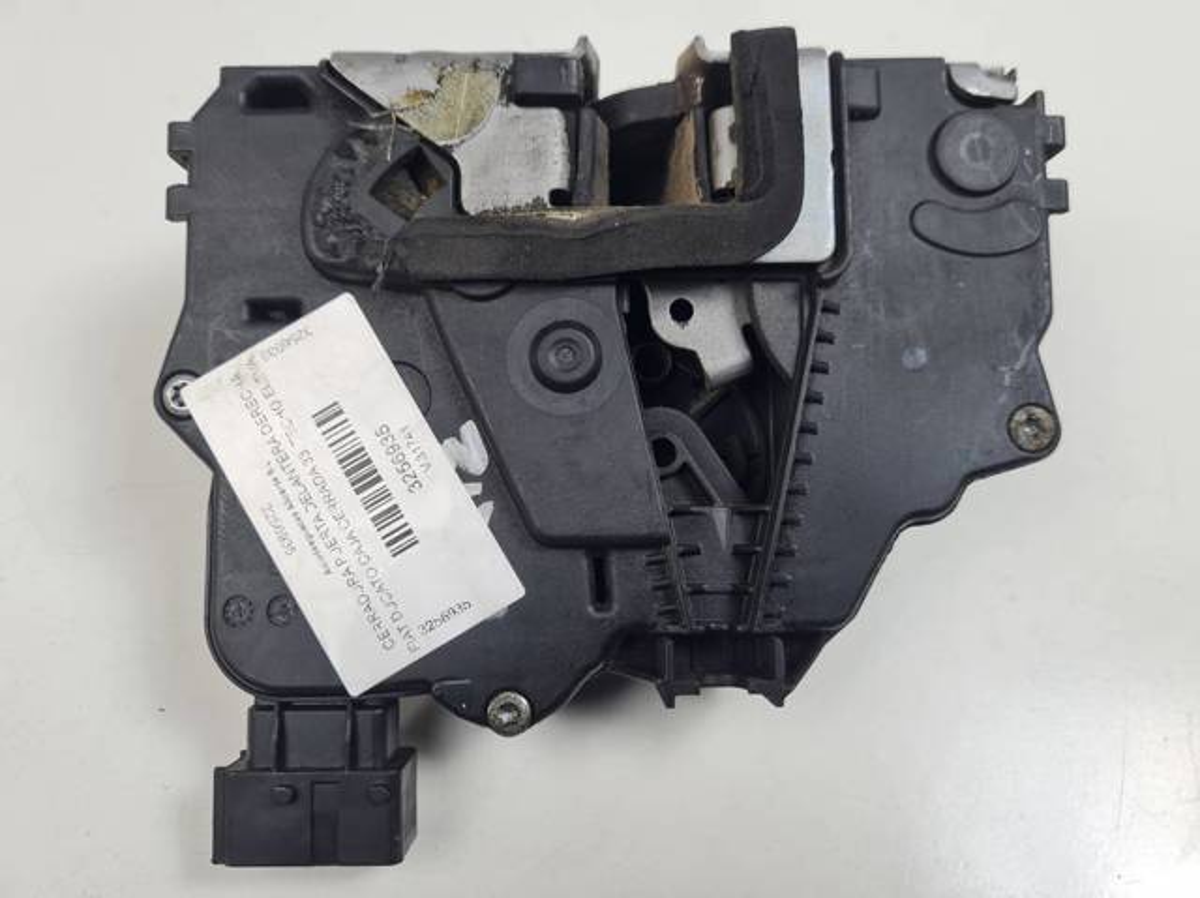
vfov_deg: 53.0
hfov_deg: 67.3
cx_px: 600
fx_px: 901
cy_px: 449
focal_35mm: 26
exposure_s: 1/254
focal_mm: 5.4
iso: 50
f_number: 1.8
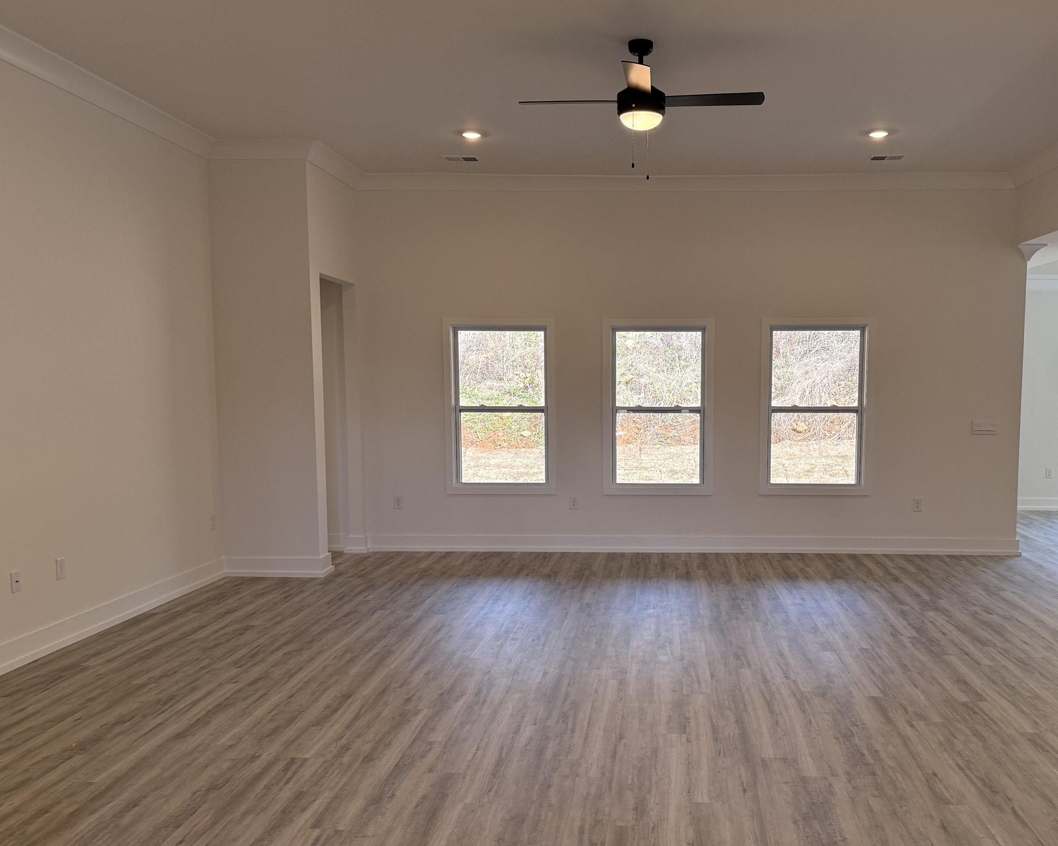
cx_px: 644
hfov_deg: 56.7
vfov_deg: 47.0
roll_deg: +0.1
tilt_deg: -6.0
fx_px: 971
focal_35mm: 31
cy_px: 467
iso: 125
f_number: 1.78
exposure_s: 1/227
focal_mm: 6.76
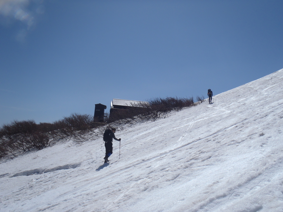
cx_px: 142
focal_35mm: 28
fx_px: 229
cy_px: 106
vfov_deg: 49.7
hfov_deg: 63.4
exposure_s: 1/320
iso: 80
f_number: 10
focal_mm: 5
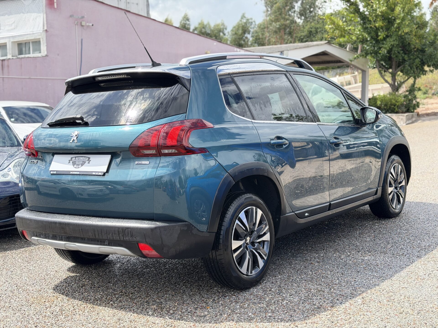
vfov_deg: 30.3
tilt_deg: -5.7
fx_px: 607
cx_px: 219
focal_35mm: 48
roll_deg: -0.3
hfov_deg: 39.7
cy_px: 164
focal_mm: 6.76
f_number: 1.78
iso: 100
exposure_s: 1/1403
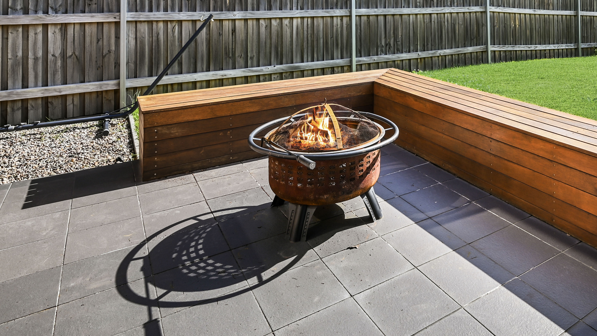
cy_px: 7
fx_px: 412
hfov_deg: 67.9
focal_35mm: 26
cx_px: 439
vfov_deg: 39.6
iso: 100
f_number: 9
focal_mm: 14
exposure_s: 1/200
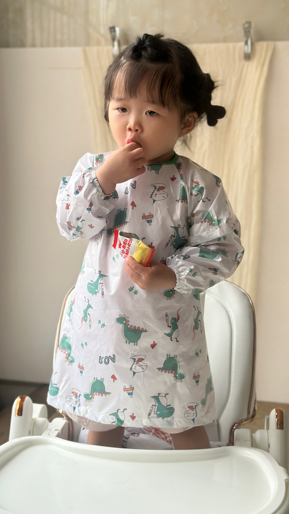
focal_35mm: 53
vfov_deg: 39.2
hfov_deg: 22.6
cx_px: 154
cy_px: 258
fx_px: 722
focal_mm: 6.86
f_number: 1.78
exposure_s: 1/52
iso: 100
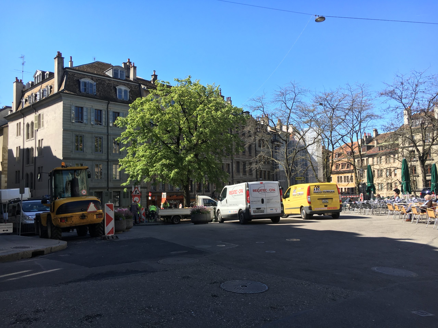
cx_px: 219
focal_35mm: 29
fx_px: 367
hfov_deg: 61.7
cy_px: 164
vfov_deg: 48.2
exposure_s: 1/686
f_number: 2.2
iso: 25
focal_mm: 4.15
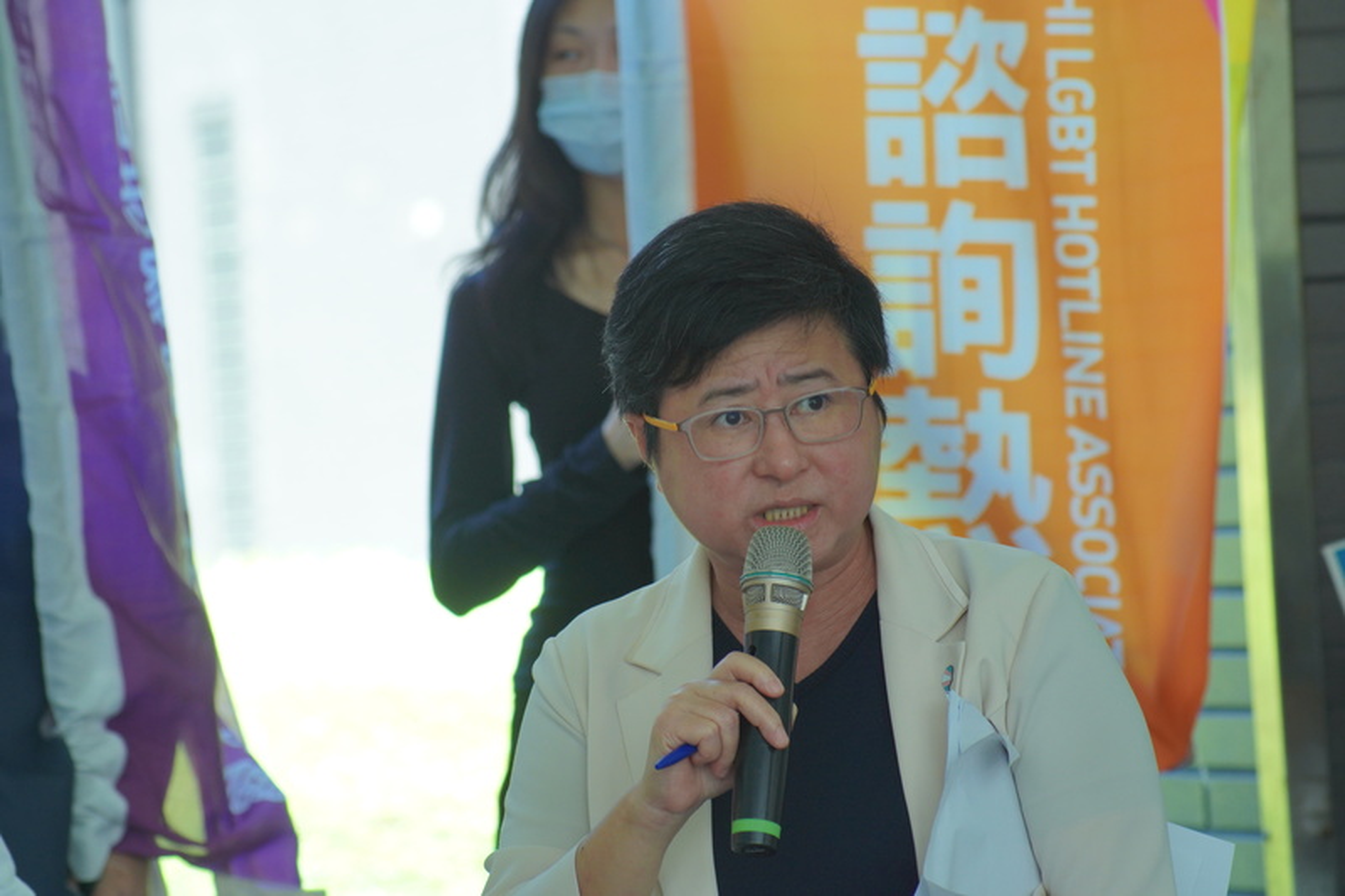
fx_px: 7470
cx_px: 672
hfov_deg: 10.3
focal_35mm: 200
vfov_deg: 6.9
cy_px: 448
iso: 1250
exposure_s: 1/100
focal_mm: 200
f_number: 7.1
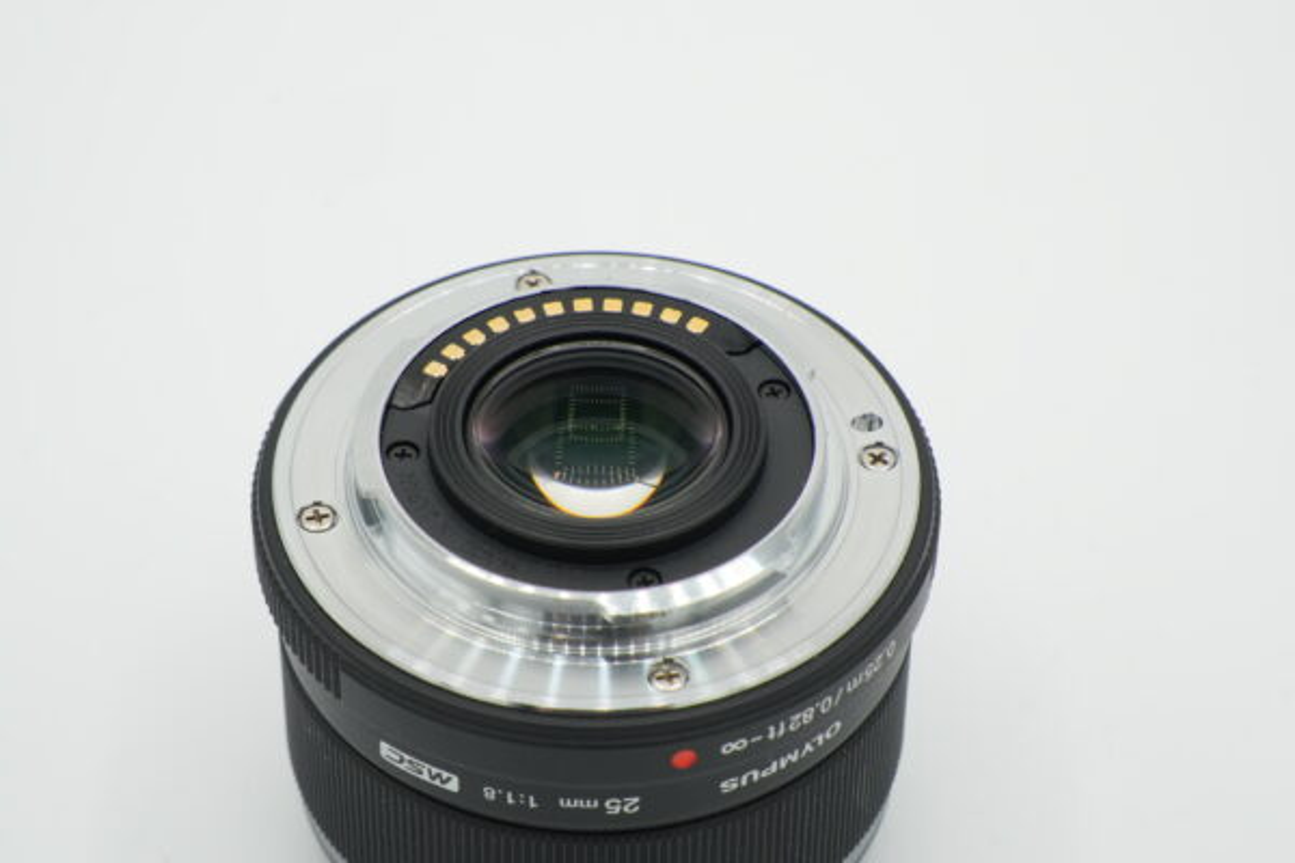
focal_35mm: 105
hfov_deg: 19.5
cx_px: 648
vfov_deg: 13.0
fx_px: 3777
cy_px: 432
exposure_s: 1/200
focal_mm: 70
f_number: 13
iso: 640
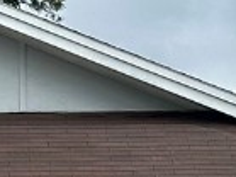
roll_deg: +0.3
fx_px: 2405
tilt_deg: +2.9
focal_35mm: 353
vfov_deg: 4.2
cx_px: -27
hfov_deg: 5.6
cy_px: 271
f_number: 1.78
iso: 64
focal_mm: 6.86
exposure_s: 1/1667
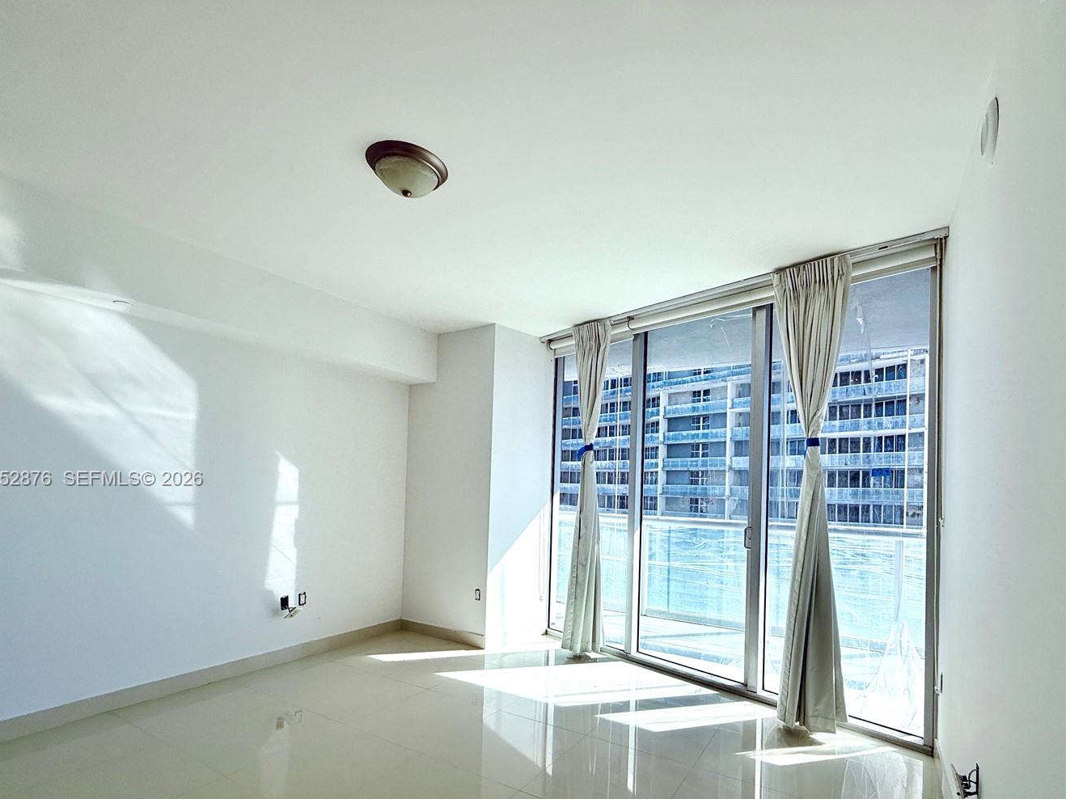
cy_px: 480
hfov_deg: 90.6
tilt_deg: +1.3
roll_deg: -2.0
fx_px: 523
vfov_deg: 73.9
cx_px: 598
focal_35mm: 17
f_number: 2.2
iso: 50
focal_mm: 2.22
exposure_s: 1/779
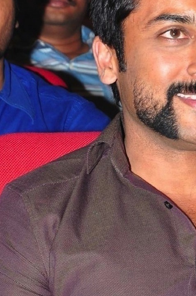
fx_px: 2153
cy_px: 255
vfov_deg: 7.8
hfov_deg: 5.2
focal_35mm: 263
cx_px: 233
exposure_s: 1/125
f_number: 9
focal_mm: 70
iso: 400
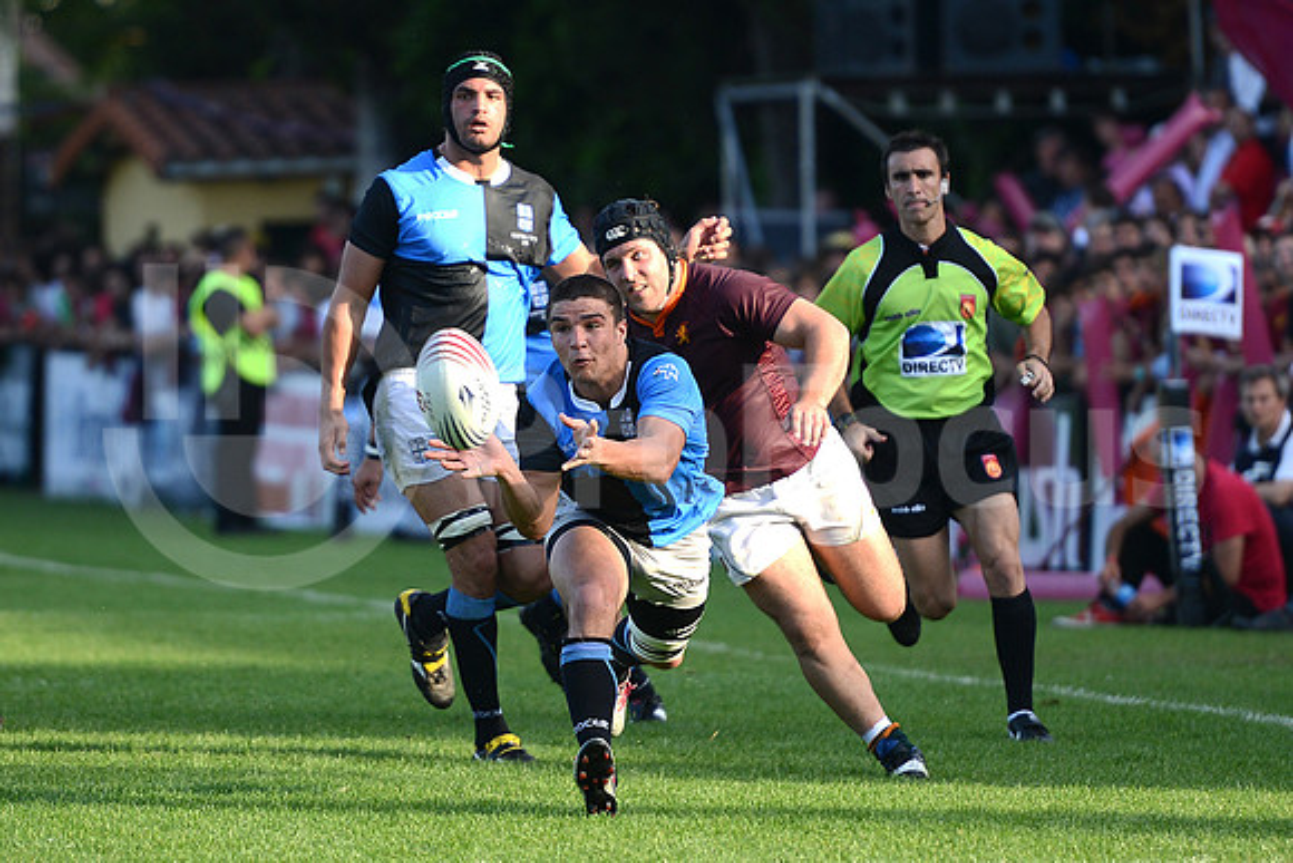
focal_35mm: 195
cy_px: 432
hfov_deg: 10.5
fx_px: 7005
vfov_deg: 7.0
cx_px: 646
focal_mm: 195
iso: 250
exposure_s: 1/800
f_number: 2.8
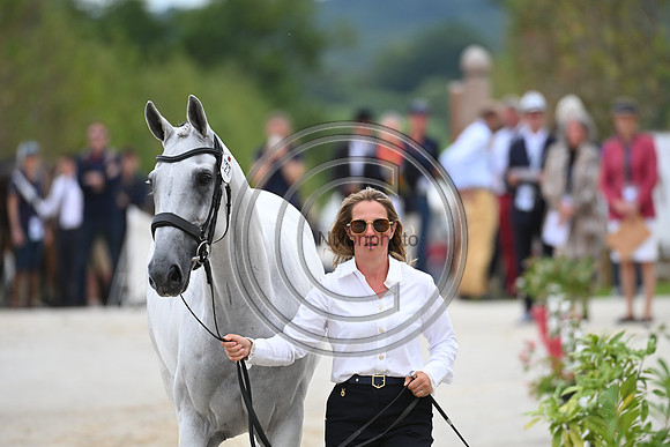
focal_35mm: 400
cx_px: 335
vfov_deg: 3.4
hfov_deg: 5.2
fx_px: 7446
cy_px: 224
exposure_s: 1/1600
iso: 640
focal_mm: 400
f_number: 5.6
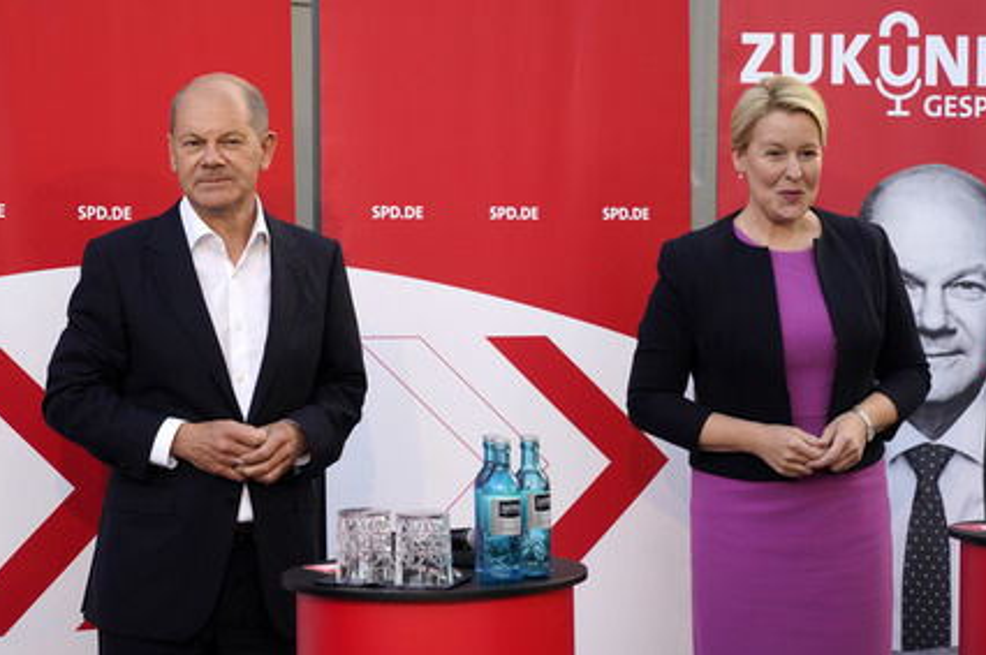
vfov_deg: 19.1
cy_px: 326
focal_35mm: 71
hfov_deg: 28.5
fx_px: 1942
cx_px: 494
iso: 640
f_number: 5
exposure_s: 1/320
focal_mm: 67
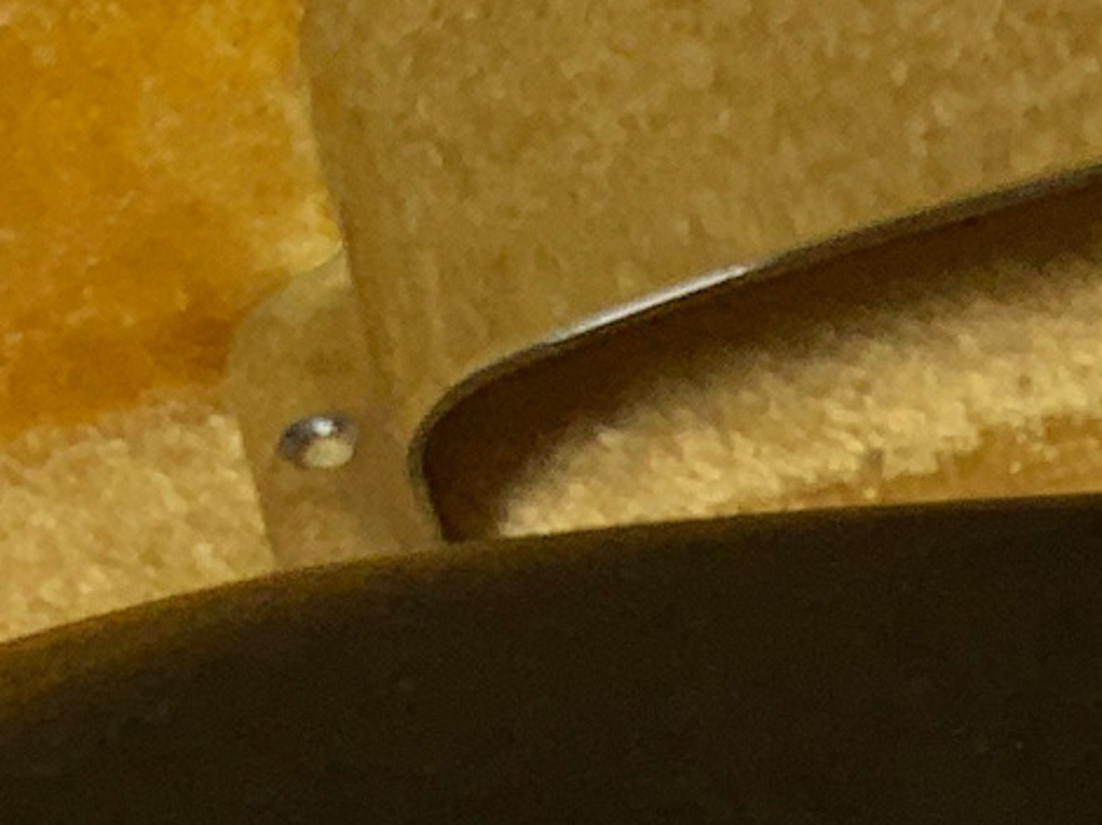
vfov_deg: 8.5
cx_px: 2706
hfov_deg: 10.6
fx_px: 5027
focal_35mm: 158
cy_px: 2027
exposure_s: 1/312
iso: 16
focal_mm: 3
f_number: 1.8
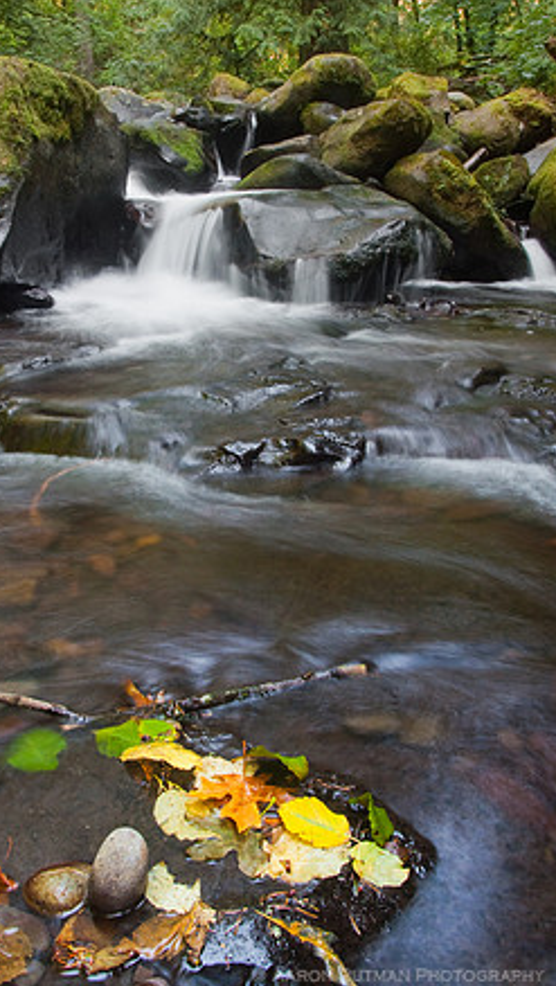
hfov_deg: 40.1
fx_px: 759
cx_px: 233
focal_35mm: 29
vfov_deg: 66.0
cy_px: 484
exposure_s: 1
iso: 200
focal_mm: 18
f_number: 22
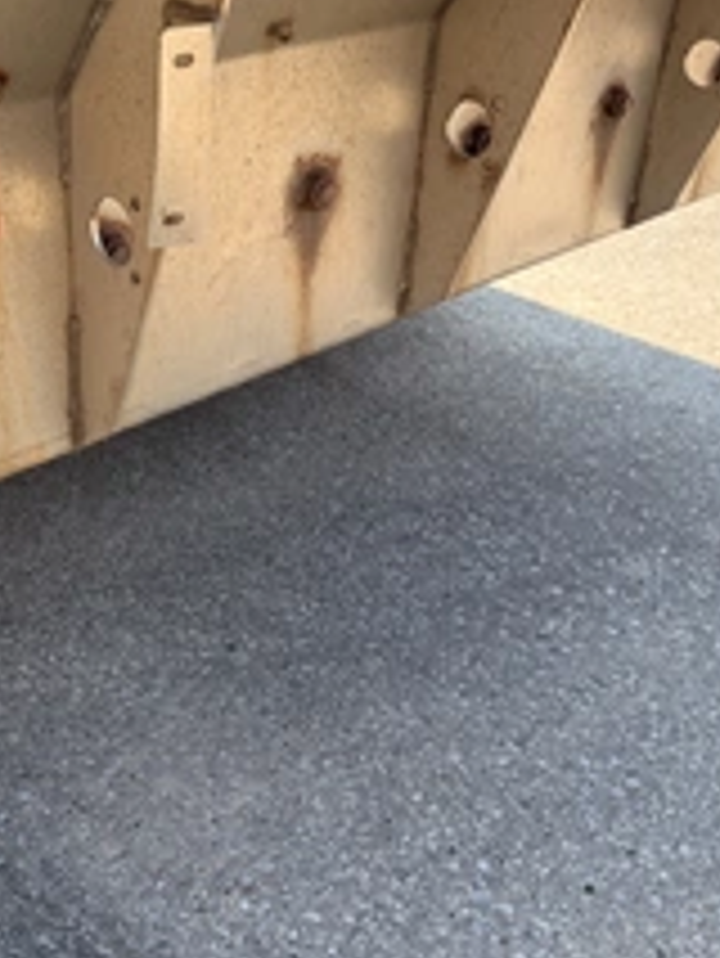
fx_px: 1247
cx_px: 176
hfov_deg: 31.6
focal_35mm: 45
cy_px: 598
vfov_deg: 41.7
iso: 100
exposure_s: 1/831
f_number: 1.78
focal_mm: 6.76
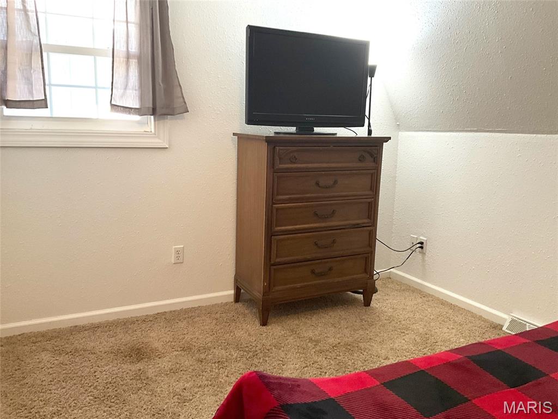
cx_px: 279
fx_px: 467
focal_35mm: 29
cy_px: 210
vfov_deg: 48.2
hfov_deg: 61.7
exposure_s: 1/60
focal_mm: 3
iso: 250
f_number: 1.8
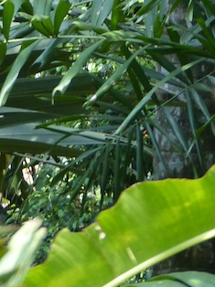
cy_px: -200
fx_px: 4702
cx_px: 49
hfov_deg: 2.6
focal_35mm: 567
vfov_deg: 3.5
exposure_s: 1/200
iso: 200
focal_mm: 28.3
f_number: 2.8
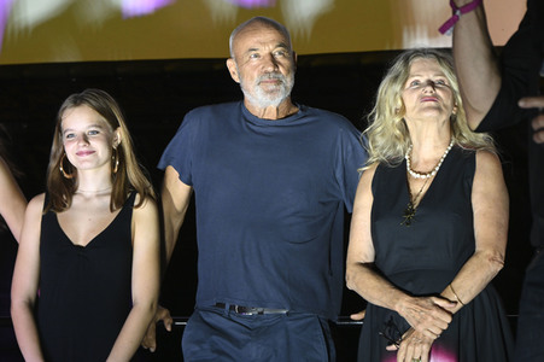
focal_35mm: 115
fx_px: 1736
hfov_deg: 17.8
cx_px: 272
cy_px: 181
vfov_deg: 11.9
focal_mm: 115
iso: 3200
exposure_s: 1/160
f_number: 6.3
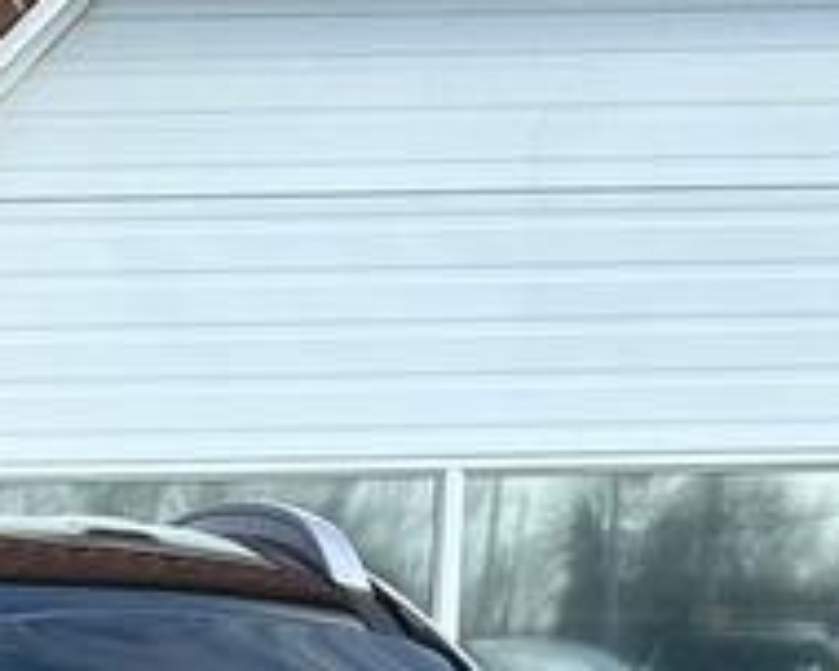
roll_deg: +1.0
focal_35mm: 158
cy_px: 1589
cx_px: -300
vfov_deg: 8.9
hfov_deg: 11.8
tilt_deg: -13.4
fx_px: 3923
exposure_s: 1/1916
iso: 80
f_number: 1.78
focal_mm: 6.86
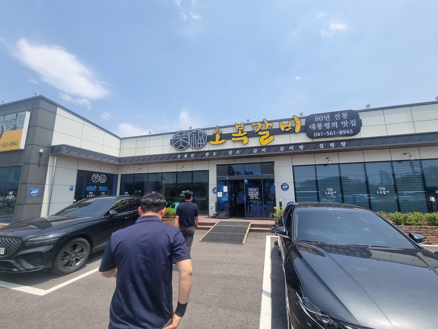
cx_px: 219
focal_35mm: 13
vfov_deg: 89.9
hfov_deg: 106.2
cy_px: 164
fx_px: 164
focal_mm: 2.2
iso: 50
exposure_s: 1/1568
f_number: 2.2
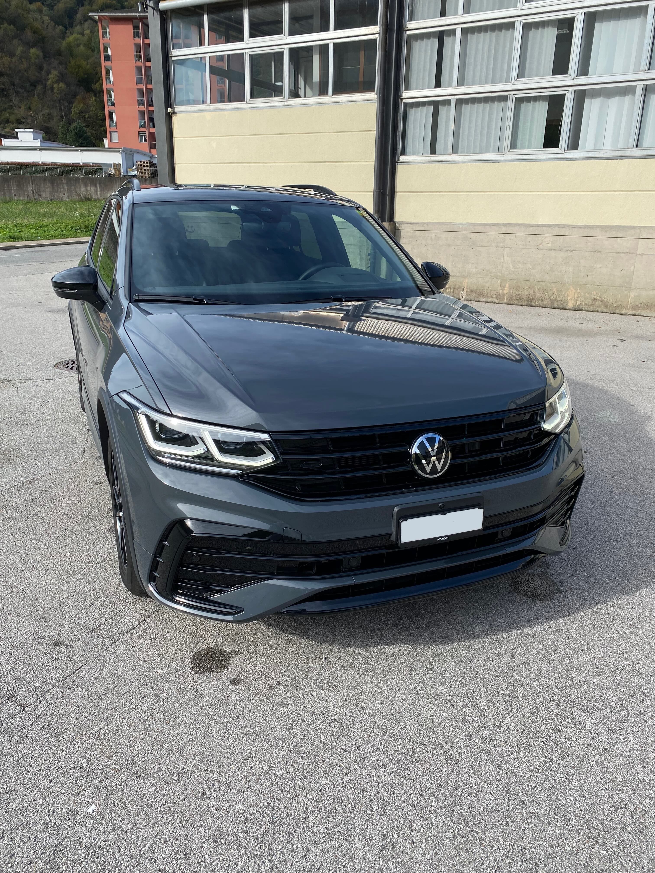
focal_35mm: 26
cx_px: 328
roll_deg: -0.8
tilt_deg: -17.1
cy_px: 436
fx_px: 656
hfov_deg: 53.1
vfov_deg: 67.3
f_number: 1.8
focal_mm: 4.25
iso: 32
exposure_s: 1/1362
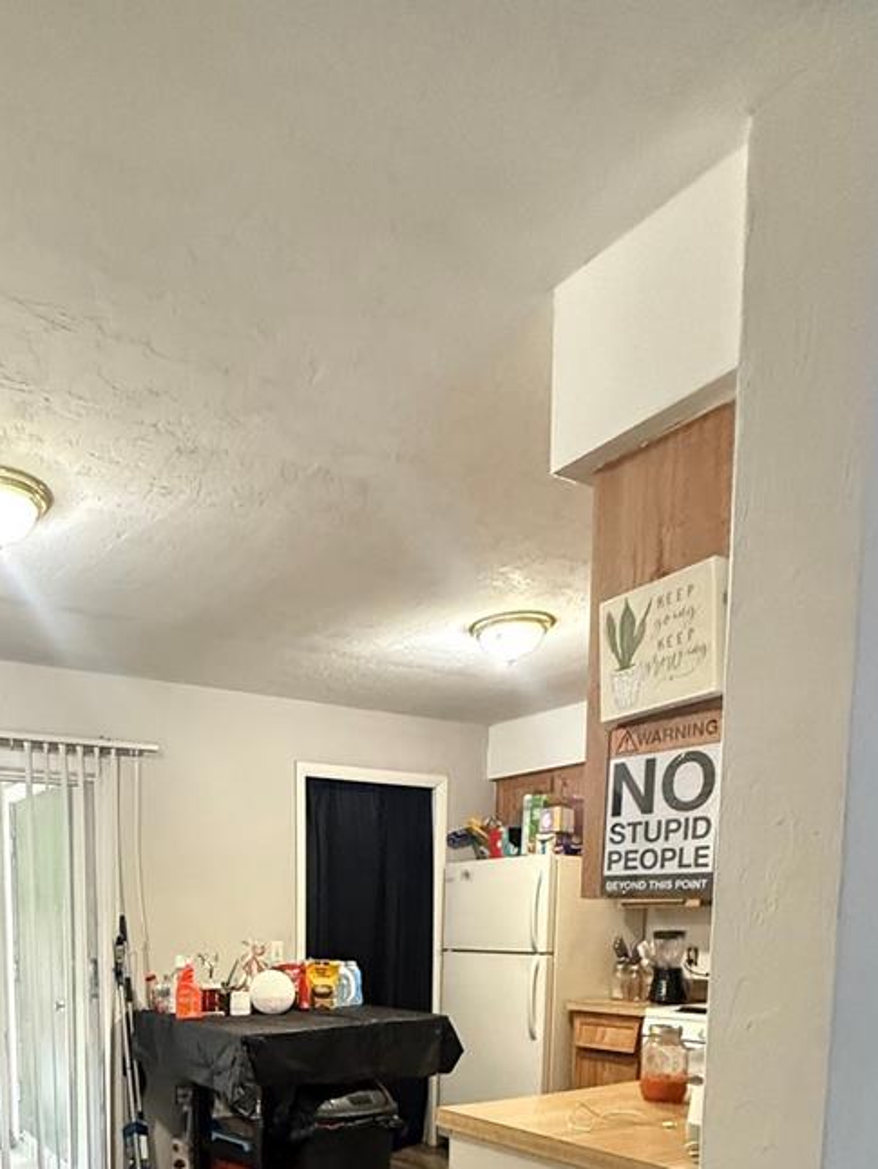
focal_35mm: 26
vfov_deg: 59.1
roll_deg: +0.5
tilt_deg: -5.5
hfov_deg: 50.5
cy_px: 1013
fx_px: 879
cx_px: 203
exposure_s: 1/60
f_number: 2.2
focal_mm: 2.22
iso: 1000
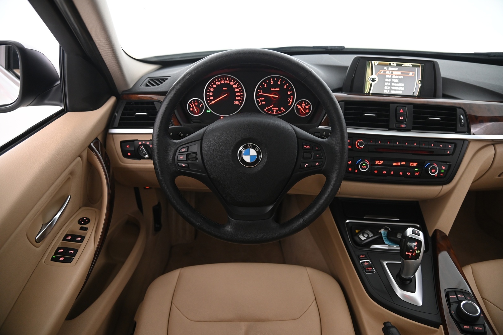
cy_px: 168
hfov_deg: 73.8
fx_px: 335
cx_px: 252
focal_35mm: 24
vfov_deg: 53.1
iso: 2000
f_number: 4
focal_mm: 24
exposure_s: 1/20
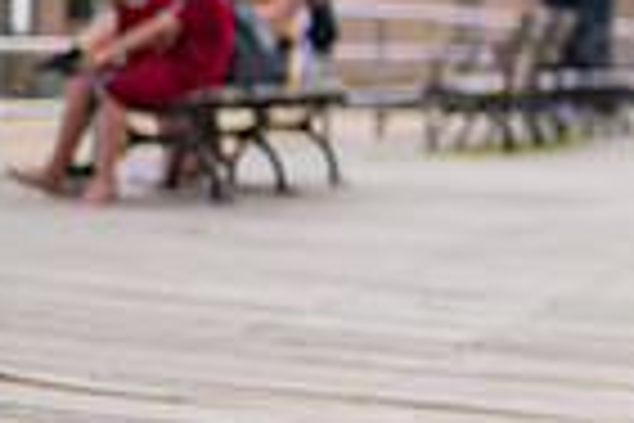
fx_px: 3610
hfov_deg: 9.5
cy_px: -47
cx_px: 1214
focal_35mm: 205
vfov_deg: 6.7
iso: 200
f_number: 3.2
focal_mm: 50
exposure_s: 1/4000
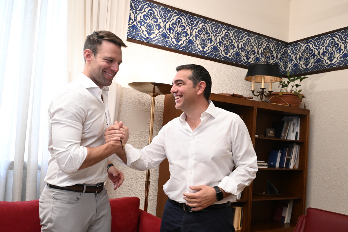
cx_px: 174
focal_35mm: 34
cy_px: 116
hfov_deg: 56.5
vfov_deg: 39.4
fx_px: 324
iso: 6400
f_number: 5
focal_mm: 33.5
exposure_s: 1/320
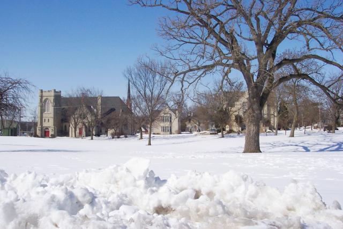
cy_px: 114
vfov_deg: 35.1
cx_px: 172
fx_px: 362
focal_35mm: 38
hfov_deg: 50.7
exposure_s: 1/1000
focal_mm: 8
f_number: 4.8
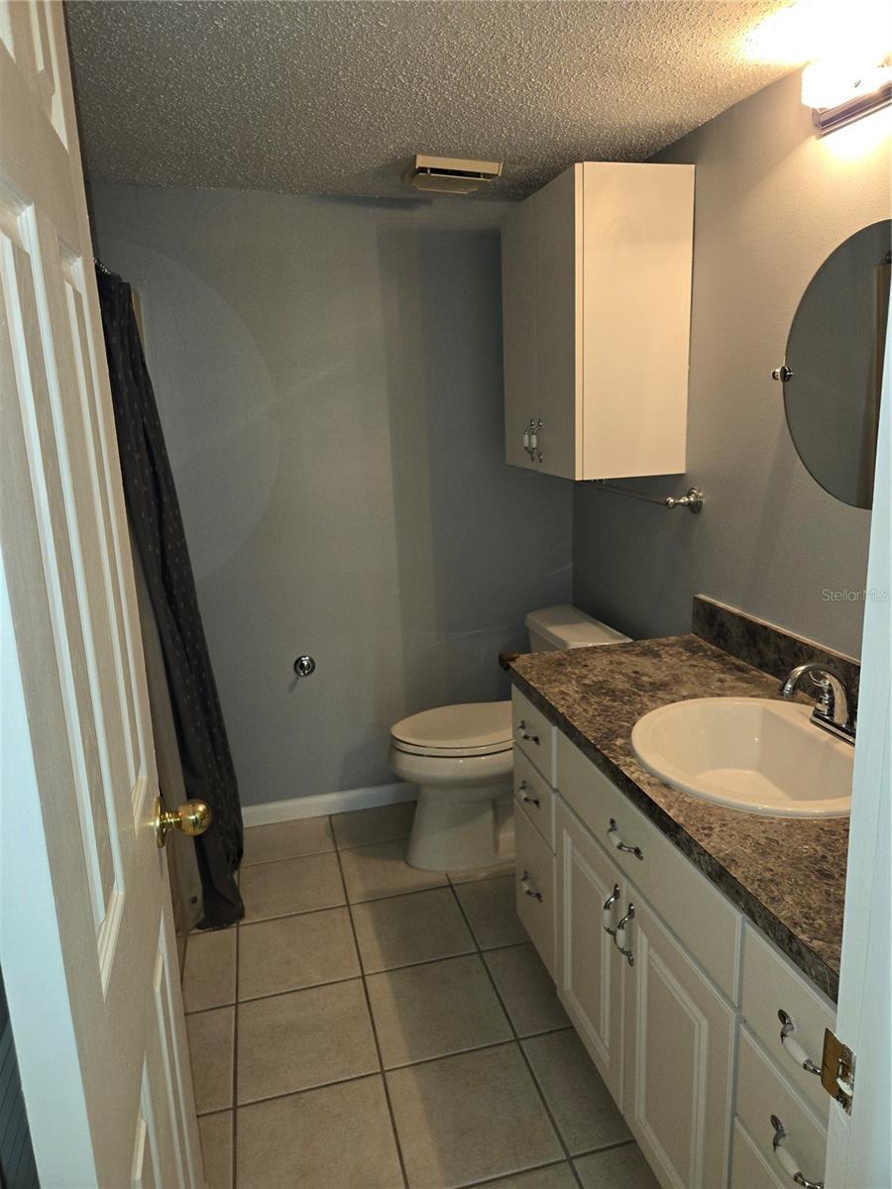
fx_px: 790
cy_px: 594
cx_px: 446
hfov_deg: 58.9
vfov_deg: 73.9
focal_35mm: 23
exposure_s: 1/60
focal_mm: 5.4
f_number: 1.8
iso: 100
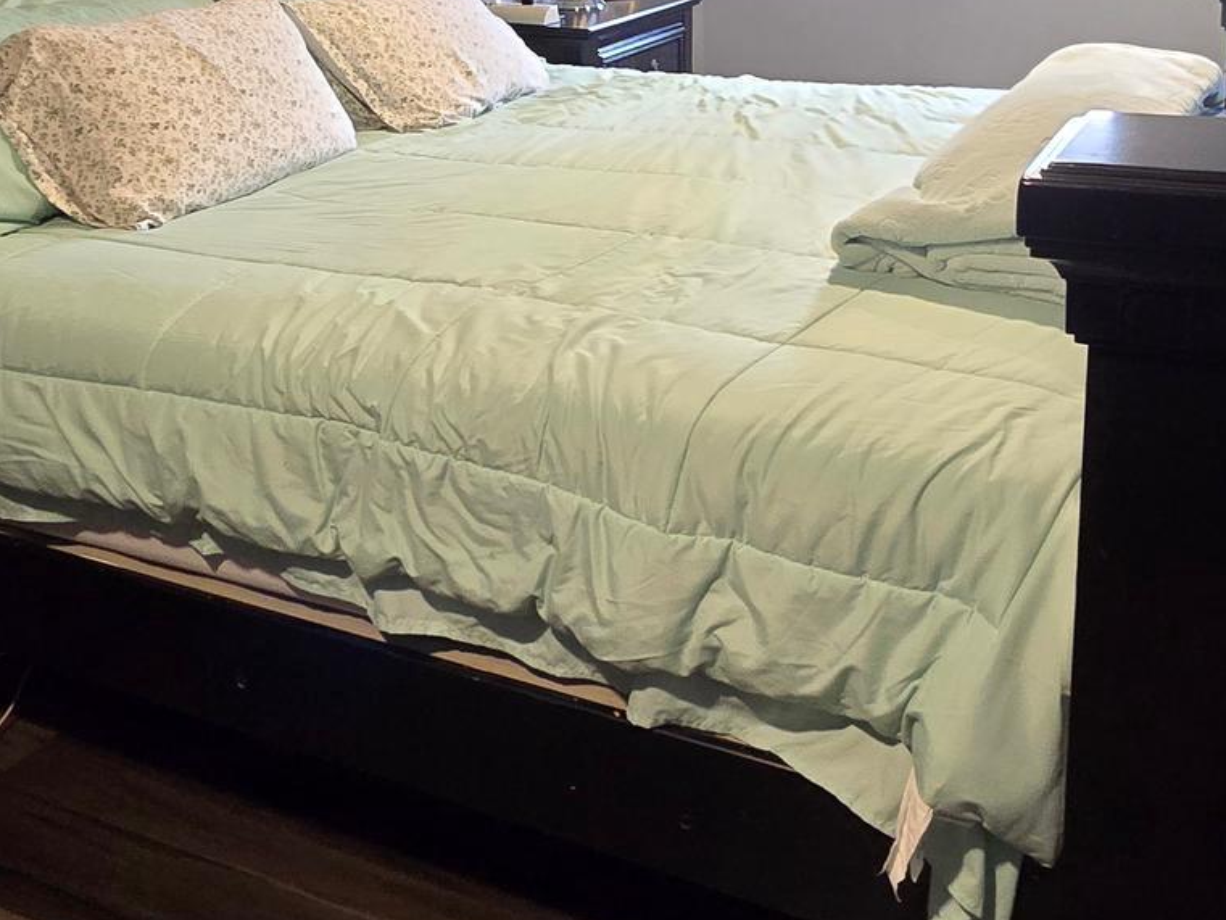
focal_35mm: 35
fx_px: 1240
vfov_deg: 39.2
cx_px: 691
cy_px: 189
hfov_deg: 52.5
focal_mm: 2.2
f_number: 2.2
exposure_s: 1/60
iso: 500
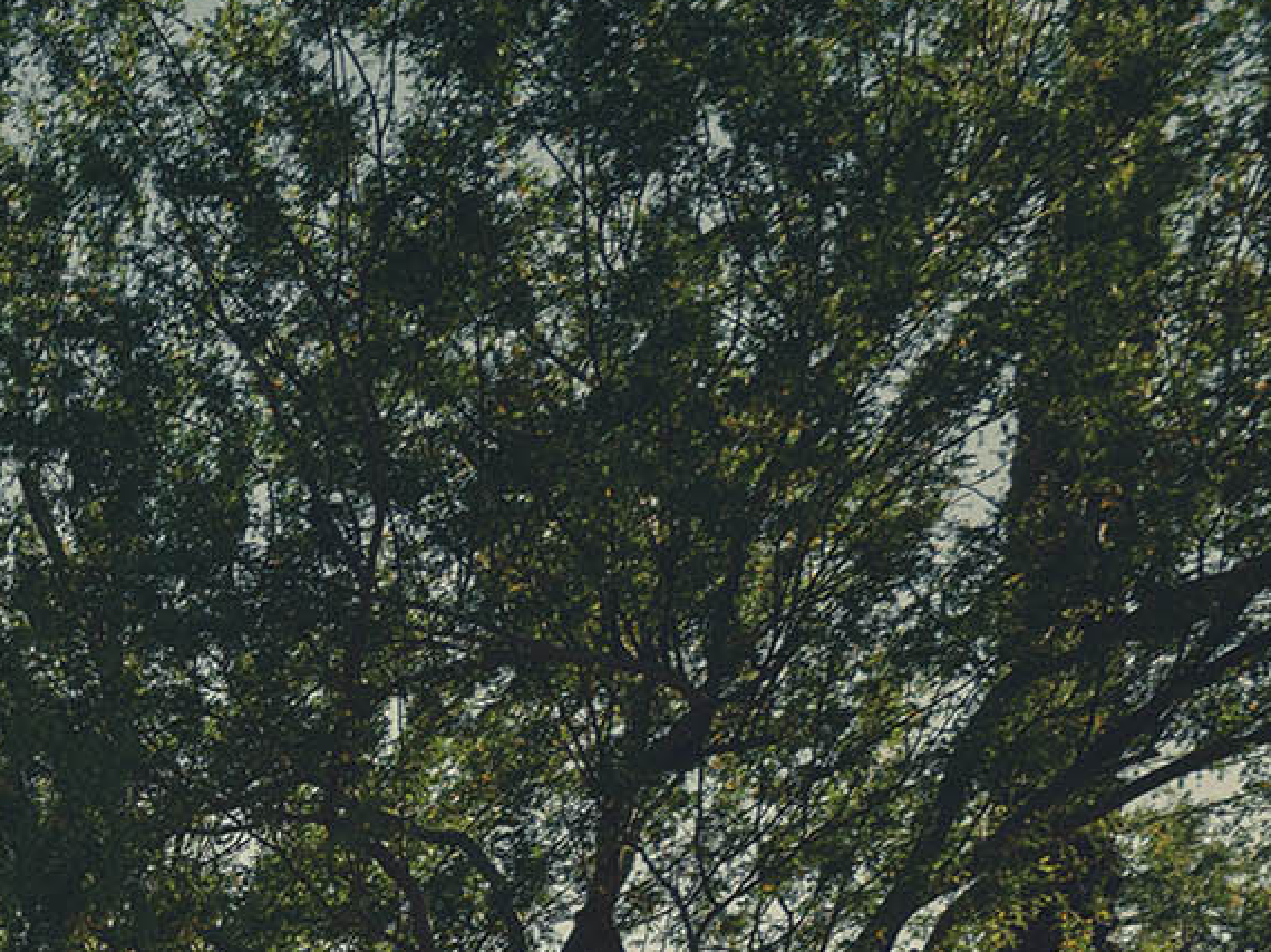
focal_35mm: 91
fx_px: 3340
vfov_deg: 13.4
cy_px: 2036
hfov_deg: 14.6
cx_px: -1717
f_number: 8
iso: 100
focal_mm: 23
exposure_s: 1/25
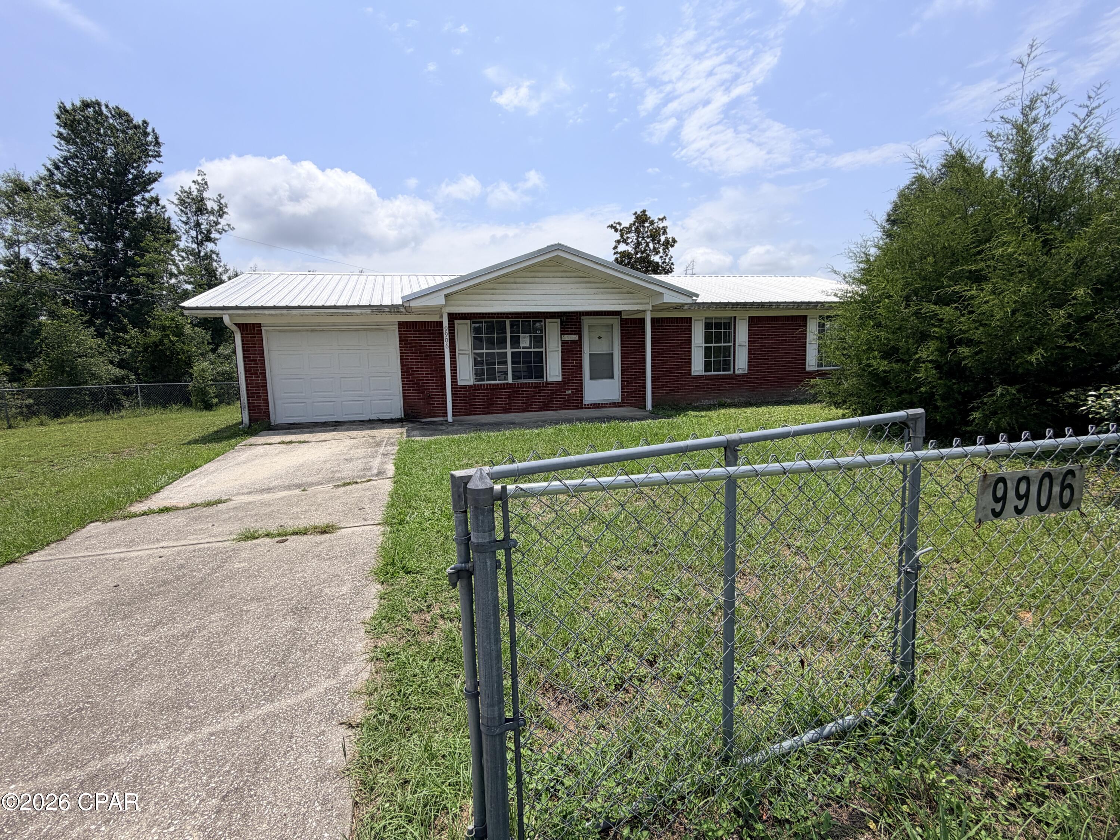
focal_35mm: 14
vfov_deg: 85.7
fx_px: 453
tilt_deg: -5.7
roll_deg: +0.3
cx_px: 560
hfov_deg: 102.1
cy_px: 420
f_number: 2.2
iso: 20
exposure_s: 1/1368
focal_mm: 2.22
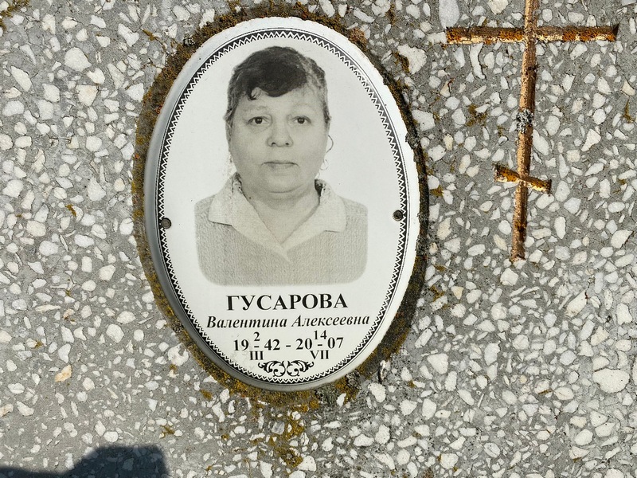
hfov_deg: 67.3
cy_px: 239
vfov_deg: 53.1
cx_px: 318
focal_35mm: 26
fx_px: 478
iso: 32
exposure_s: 1/6757
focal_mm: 4.25
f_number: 1.8
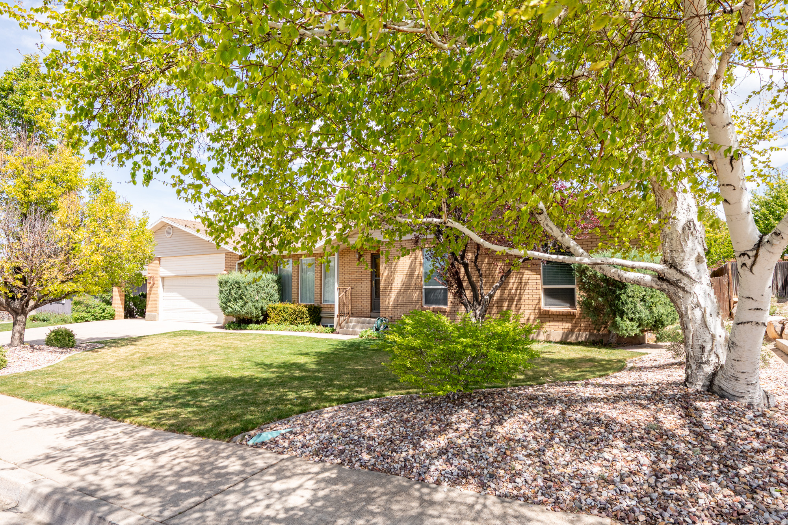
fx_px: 449
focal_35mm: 20
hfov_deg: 82.6
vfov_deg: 60.7
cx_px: 394
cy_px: 262
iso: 320
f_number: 14
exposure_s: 1/160
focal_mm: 20.5
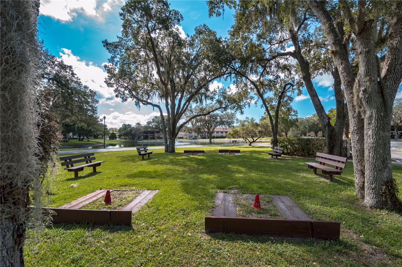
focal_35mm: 15
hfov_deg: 100.5
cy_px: 134
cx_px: 201
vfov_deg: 77.2
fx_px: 167
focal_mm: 10
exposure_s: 1/160
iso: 100
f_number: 6.3
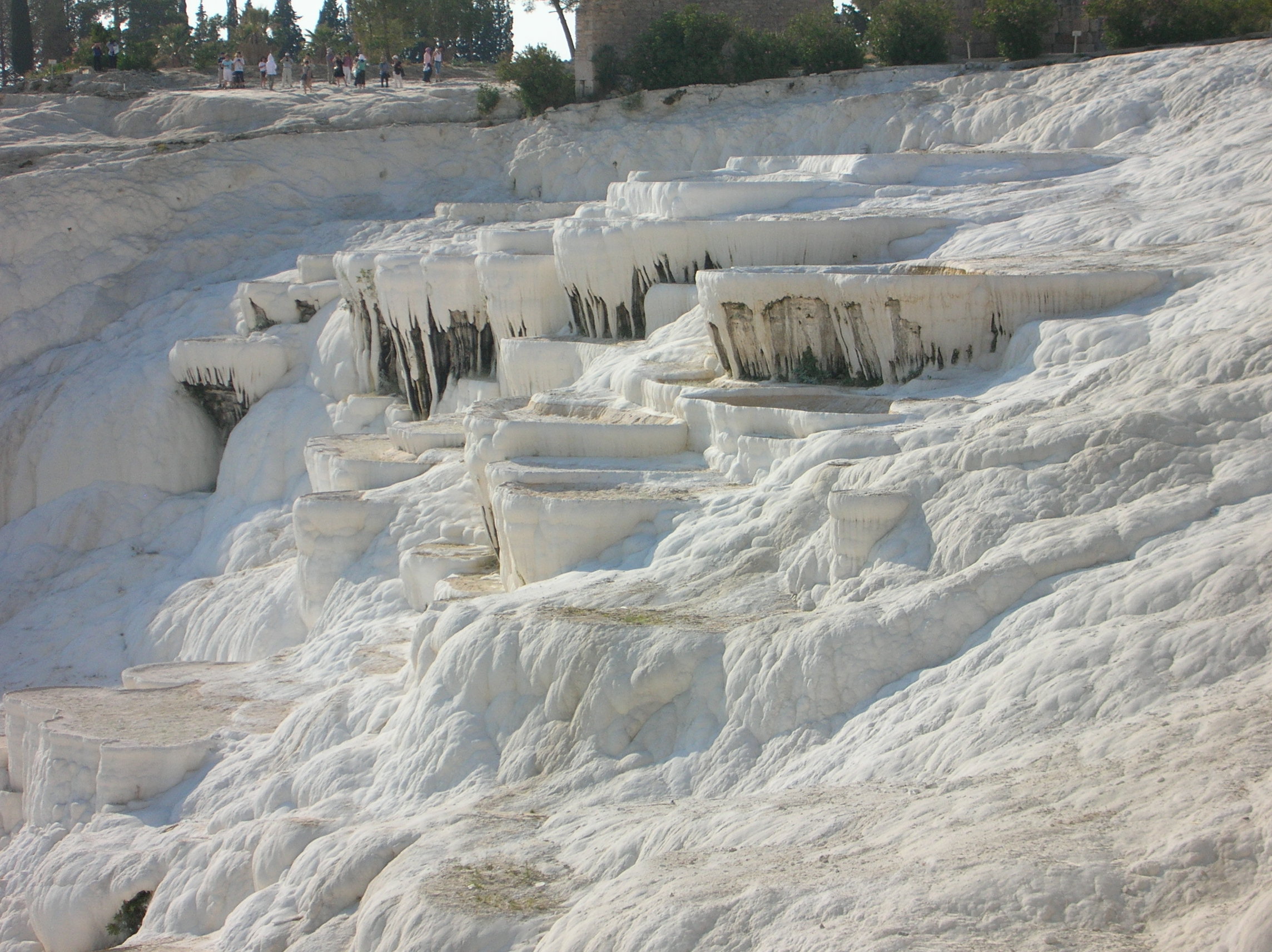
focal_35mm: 91
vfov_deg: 16.2
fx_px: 3341
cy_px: 476
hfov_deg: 21.6
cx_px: 636
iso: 50
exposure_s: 1/572
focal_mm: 15.2
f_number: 4.5
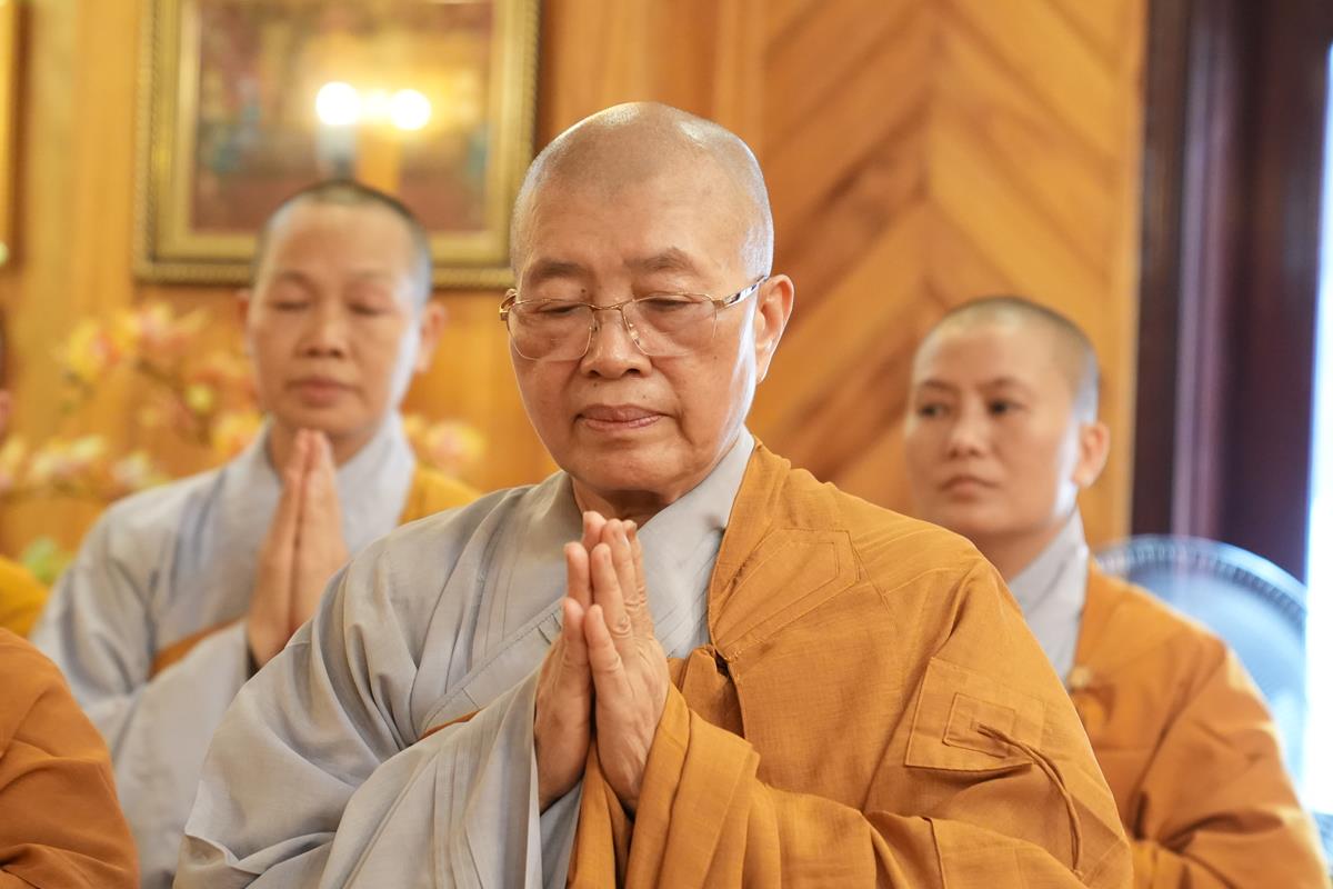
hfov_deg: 19.5
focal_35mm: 105
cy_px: 444
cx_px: 666
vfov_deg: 13.0
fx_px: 3888
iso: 4000
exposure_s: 1/125
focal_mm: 70
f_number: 2.8
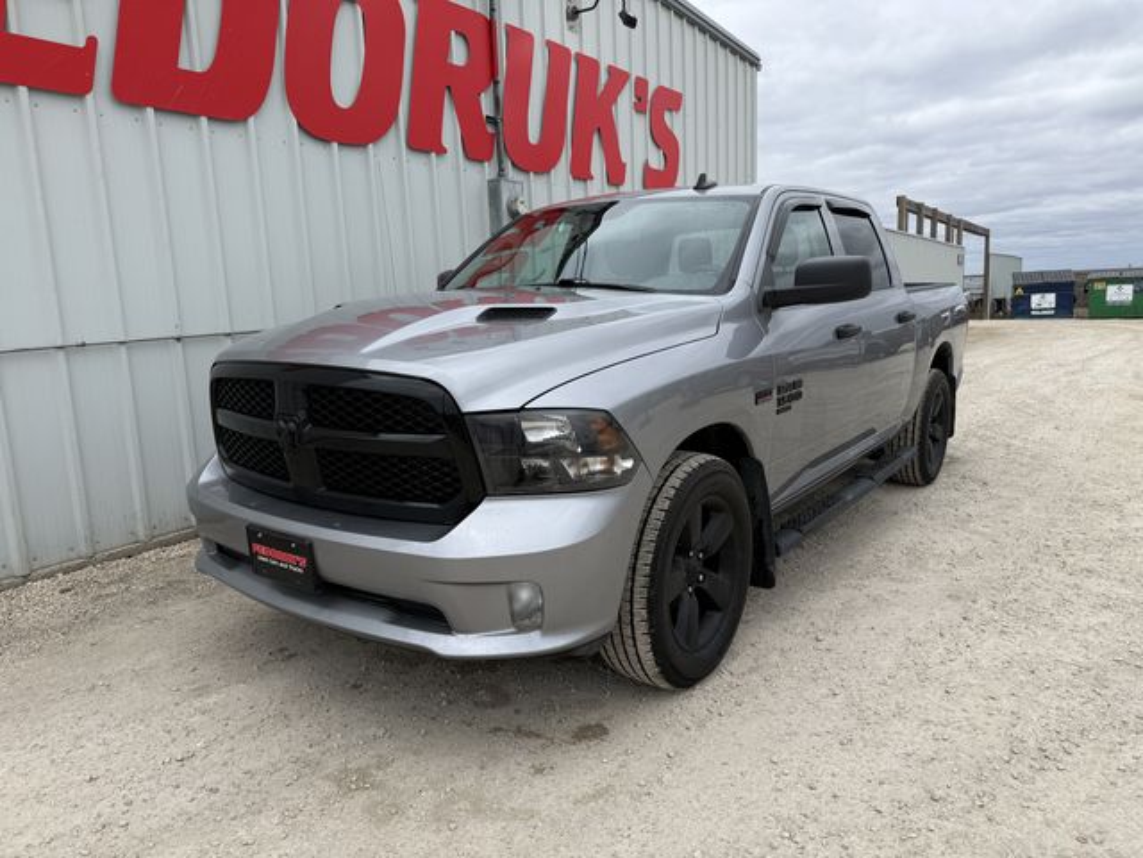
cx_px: 572
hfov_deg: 71.6
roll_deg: +2.6
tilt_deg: -10.3
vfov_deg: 56.8
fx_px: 792
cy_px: 429
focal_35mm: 24
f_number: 1.78
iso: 80
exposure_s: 1/3425
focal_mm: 6.76
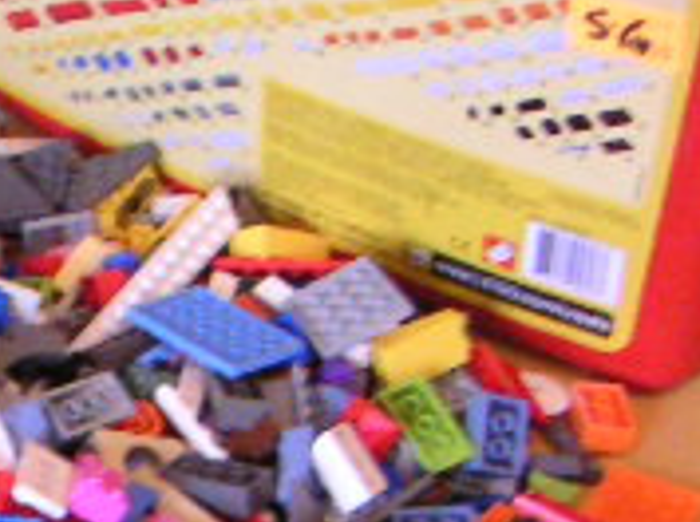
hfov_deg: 13.1
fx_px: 2926
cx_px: -277
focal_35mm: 145
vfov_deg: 9.9
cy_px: 811
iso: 400
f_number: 2.9
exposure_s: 1/15
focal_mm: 5.3
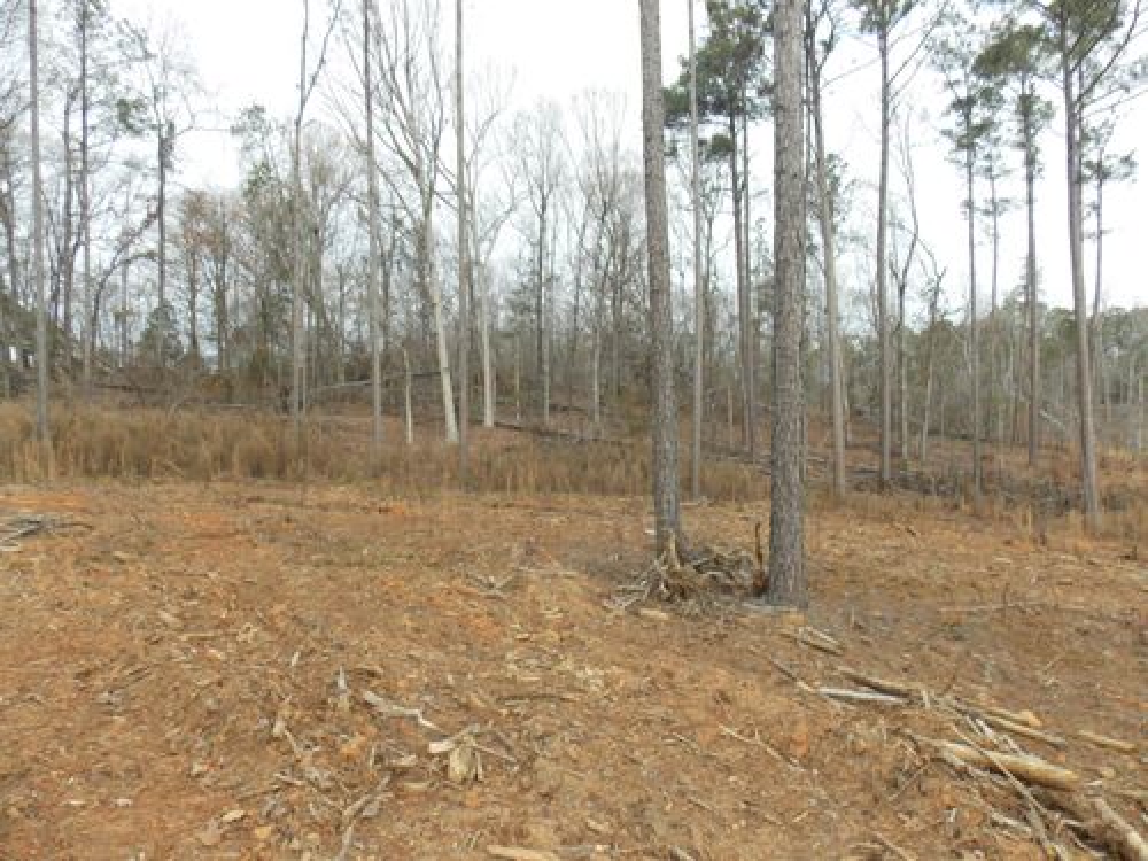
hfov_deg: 73.9
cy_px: 430
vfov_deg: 58.9
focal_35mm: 23
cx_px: 574
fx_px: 763
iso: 80
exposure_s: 1/250
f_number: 3.1
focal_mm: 4
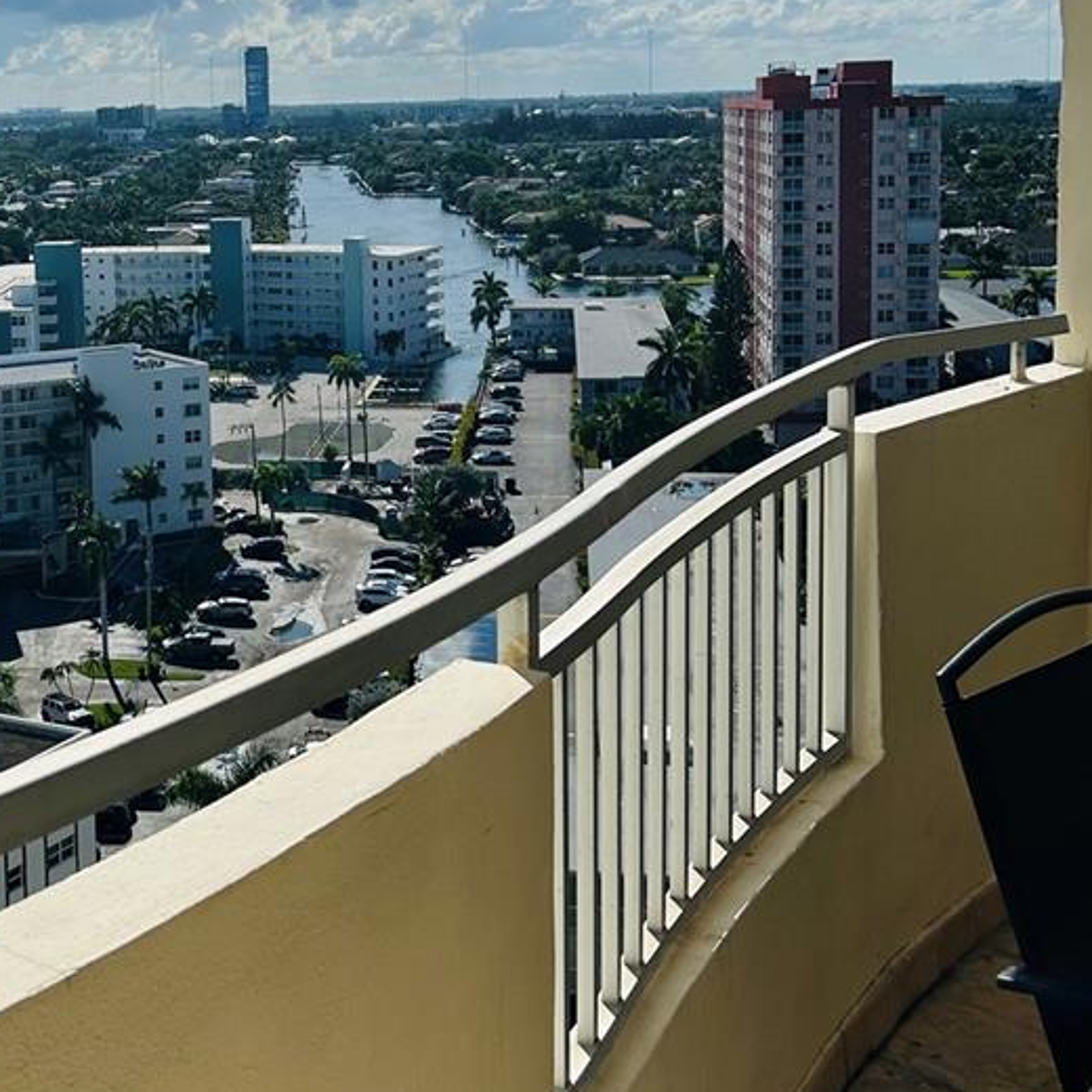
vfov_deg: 31.7
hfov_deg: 31.3
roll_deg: +1.5
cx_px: 212
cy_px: 294
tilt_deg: -5.4
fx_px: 1892
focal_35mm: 53
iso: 50
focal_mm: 5.7
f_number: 1.5
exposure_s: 1/11364
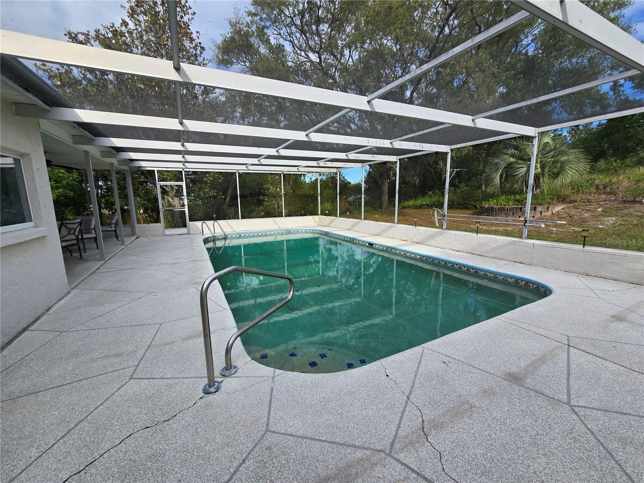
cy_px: 242
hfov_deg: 106.2
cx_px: 322
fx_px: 242
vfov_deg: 89.9
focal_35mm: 13
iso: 50
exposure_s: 1/746
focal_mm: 2.2
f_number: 2.2
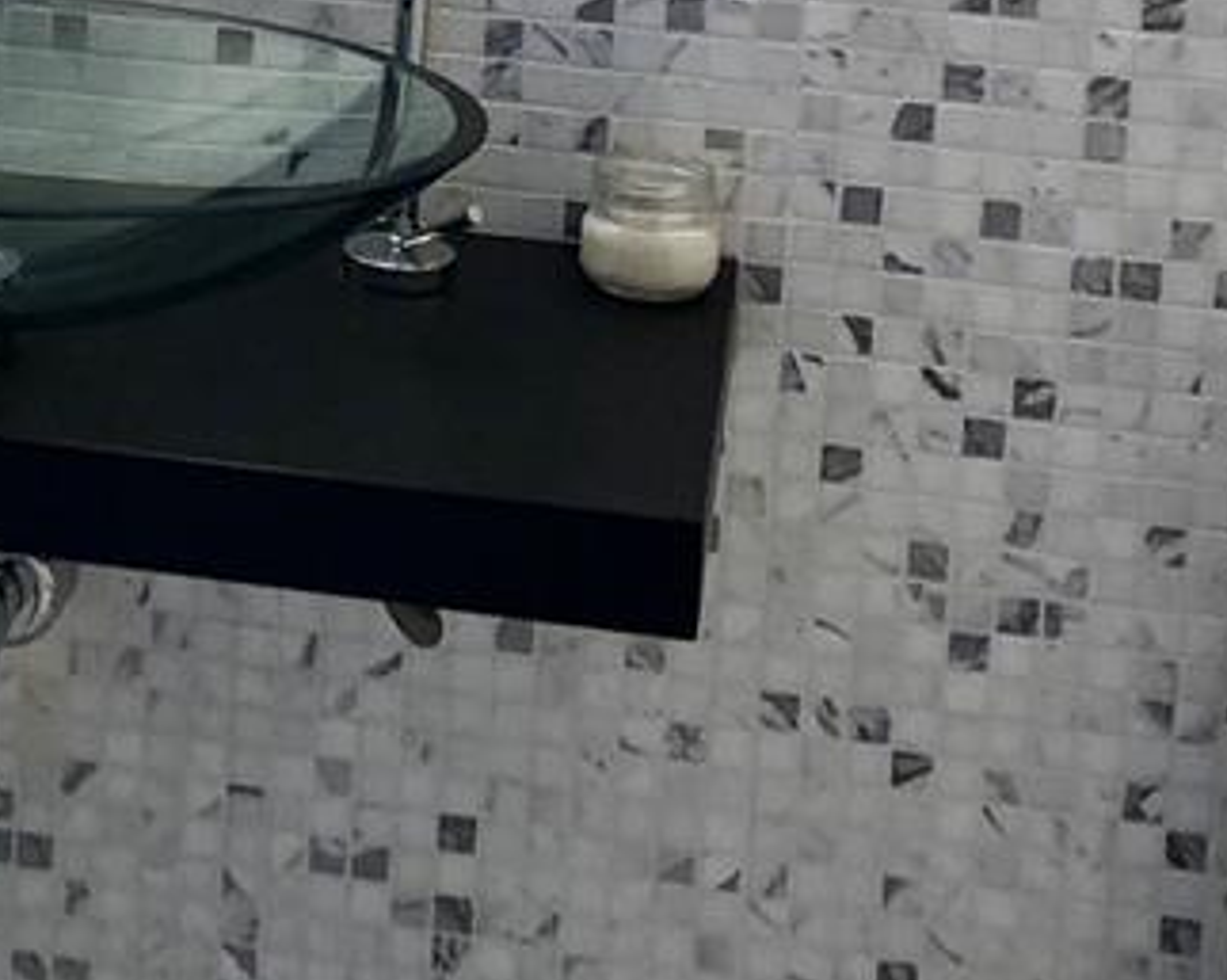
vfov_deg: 14.4
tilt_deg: -7.0
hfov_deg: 18.2
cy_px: -301
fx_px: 3701
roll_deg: -2.0
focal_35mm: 102
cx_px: -80
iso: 32
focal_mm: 4
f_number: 1.8
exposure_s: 1/30
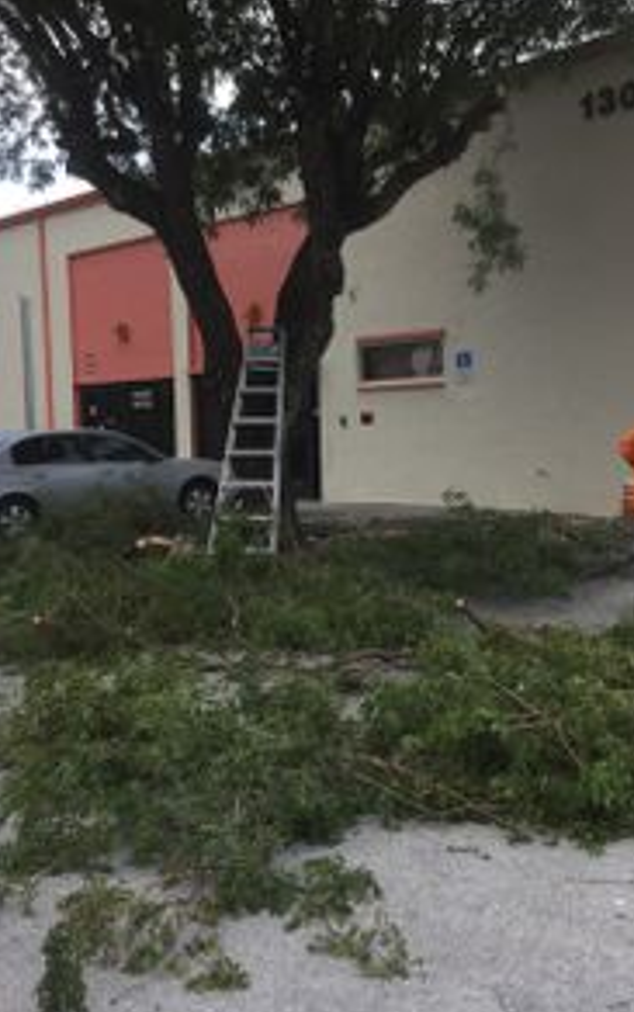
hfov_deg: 28.5
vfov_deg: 44.3
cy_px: 506
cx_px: 412
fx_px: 1242
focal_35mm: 45
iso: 25
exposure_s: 1/384
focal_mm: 3.3
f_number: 2.4
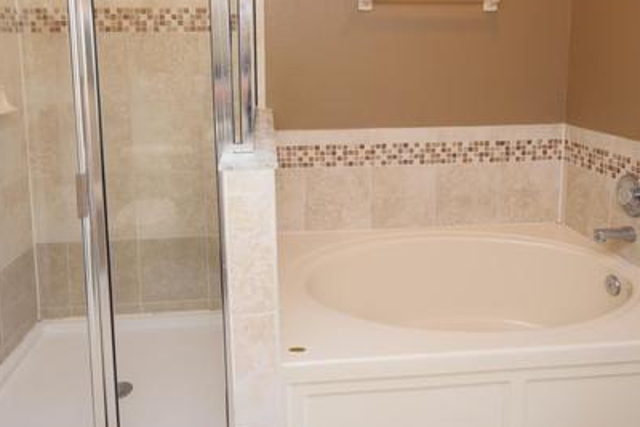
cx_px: 312
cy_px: 90
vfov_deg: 45.7
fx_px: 480
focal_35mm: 27
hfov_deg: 67.4
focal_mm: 10
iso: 800
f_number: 4
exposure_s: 1/60
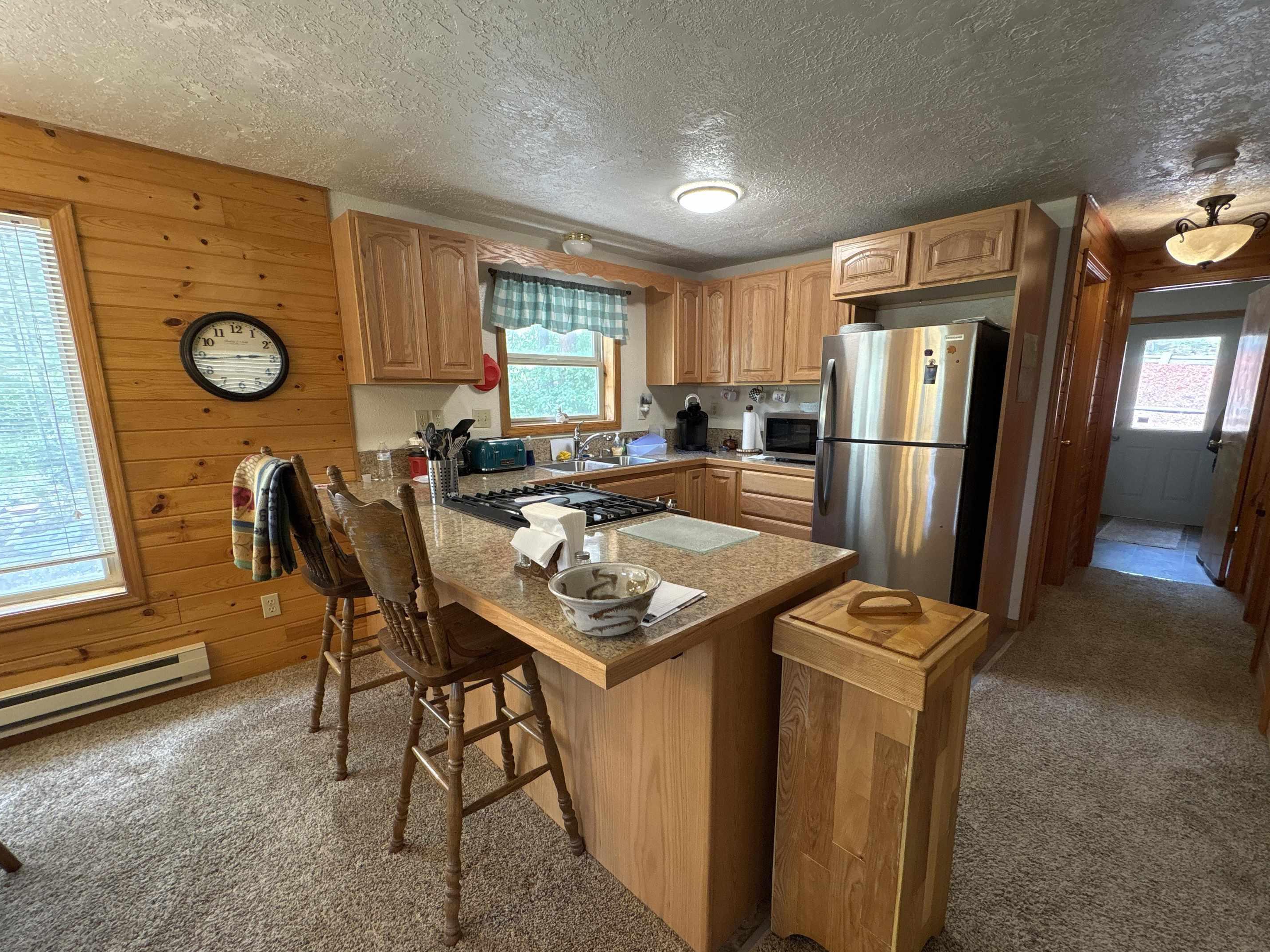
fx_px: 550
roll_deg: -0.1
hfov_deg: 98.1
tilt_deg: -11.1
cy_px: 500
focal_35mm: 15
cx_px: 656
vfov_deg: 81.7
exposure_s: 1/60
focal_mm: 2.22
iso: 250
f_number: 2.2
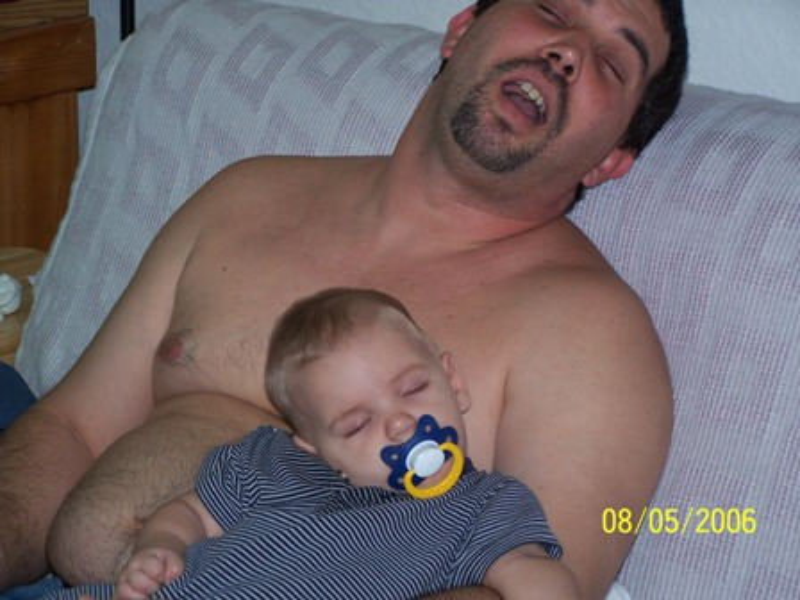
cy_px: 300
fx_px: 2704
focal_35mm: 117
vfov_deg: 12.7
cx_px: 400
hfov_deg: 16.8
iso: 140
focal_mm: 19.4
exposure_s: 1/90
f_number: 3.2
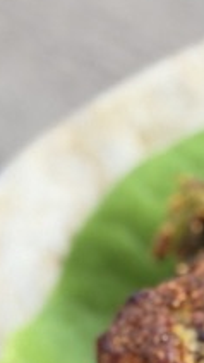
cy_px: 580
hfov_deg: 4.7
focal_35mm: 254
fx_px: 2438
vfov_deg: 8.3
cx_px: 482
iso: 320
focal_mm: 6.76
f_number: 1.78
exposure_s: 1/40
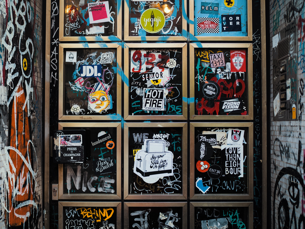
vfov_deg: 29.1
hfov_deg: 38.2
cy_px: 114
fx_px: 441
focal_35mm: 50
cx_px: 152
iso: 200
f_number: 2.2
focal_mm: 25
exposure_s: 1/250
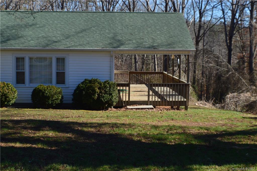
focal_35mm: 82
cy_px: 86
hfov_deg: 24.6
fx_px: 588
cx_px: 128
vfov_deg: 16.5
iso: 400
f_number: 10
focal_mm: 55
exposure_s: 1/320
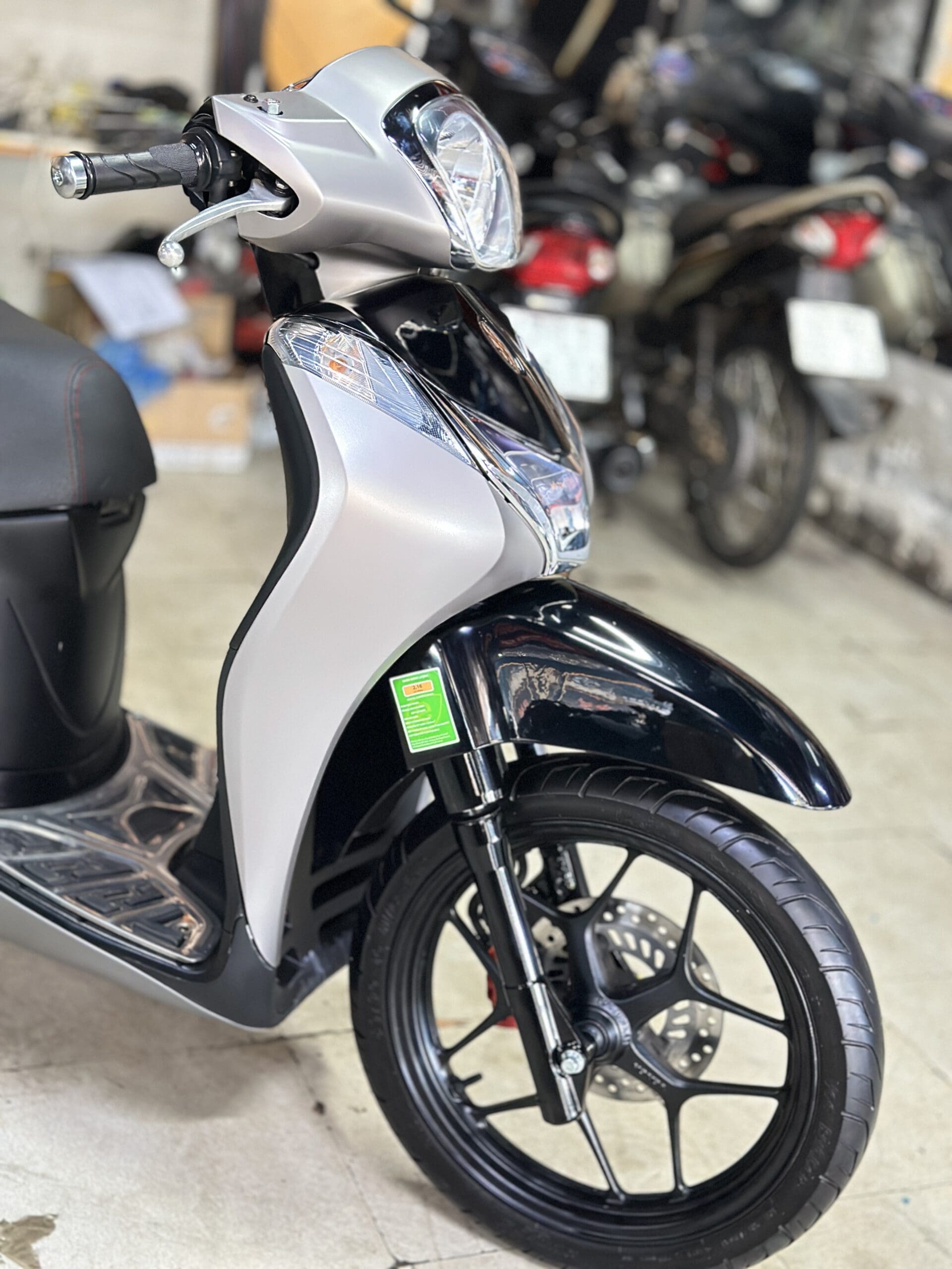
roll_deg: -9.7
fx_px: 1760
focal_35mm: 48
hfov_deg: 30.3
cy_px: 634
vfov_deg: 39.7
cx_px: 476
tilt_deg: -19.6
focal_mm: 6.86
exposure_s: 1/33
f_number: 1.78
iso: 640
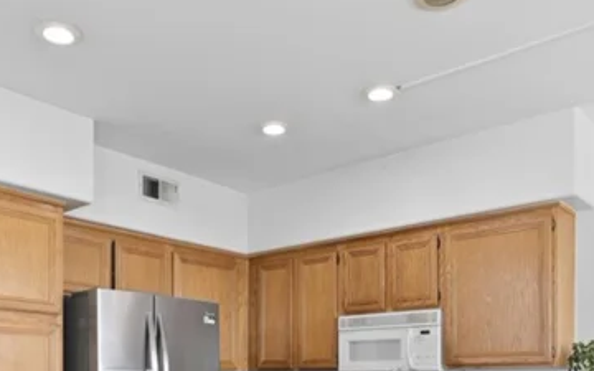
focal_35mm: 39
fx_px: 634
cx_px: 267
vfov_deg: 30.2
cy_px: 378
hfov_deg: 50.1
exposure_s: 1/15
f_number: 4
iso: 400
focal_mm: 16.5
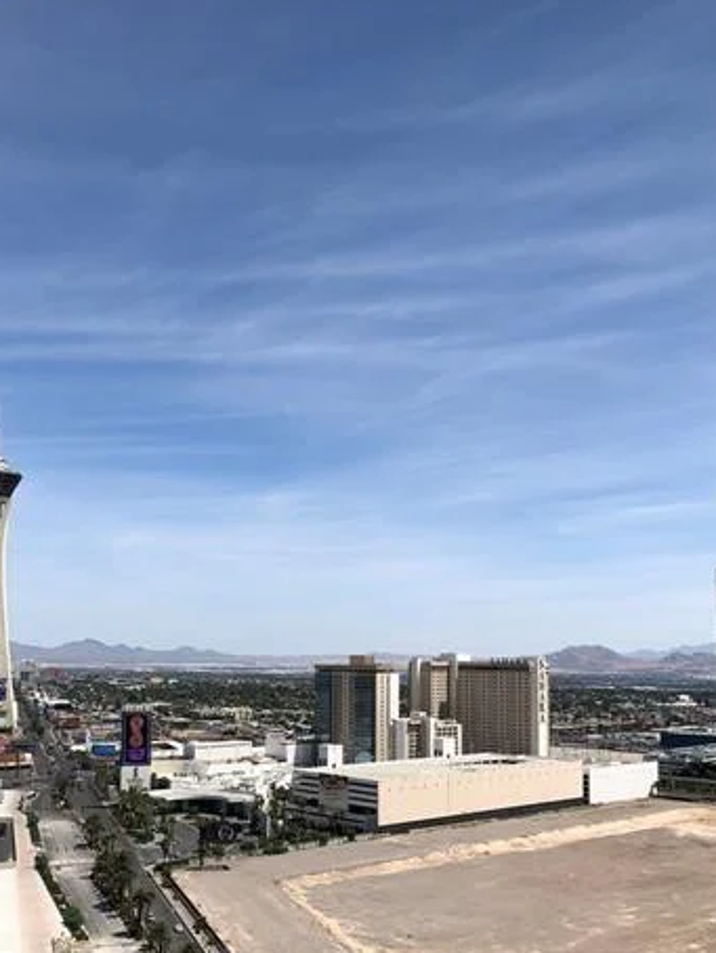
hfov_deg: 38.6
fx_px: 1019
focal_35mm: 37
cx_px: 309
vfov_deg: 49.5
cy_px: 613
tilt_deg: +3.0
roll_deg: -0.4
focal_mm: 4
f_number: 1.8
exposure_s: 1/3690
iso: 20
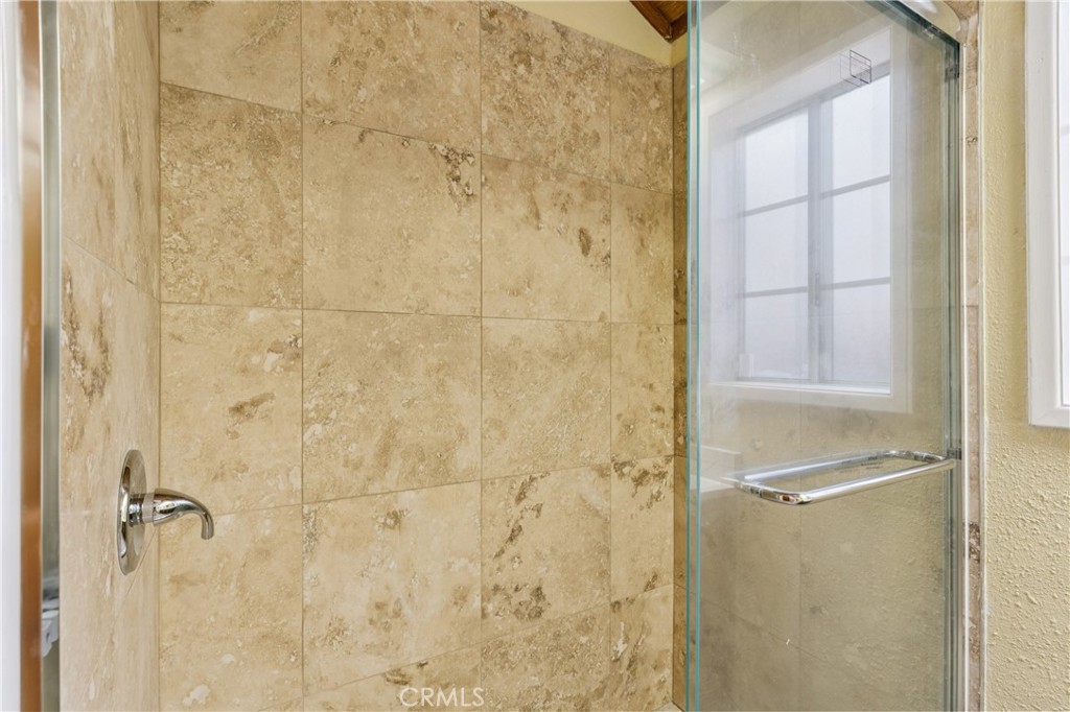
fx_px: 508
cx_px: 535
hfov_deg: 93.0
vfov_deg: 70.1
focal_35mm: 17
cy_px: 356
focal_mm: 17.1
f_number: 13
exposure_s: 1.6
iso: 100
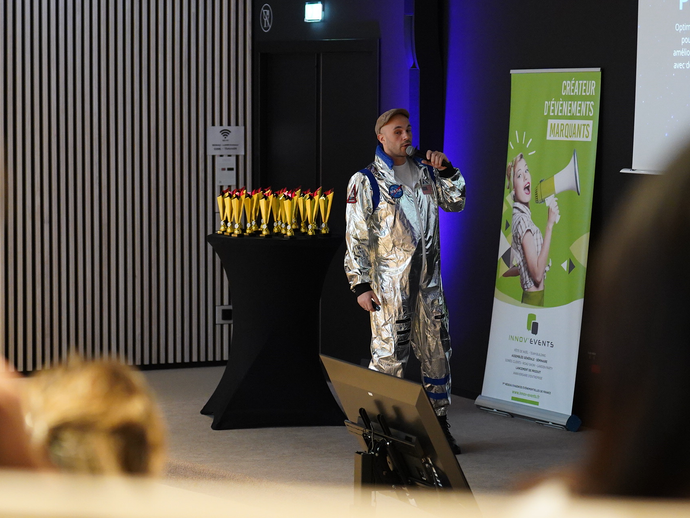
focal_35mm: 116
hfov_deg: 17.0
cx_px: 355
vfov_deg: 12.8
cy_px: 259
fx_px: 2312
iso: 4000
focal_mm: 70
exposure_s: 1/200
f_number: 2.8
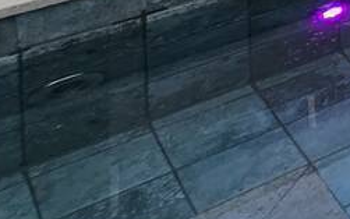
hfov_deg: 12.8
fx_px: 754
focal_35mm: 79
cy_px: -353
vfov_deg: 12.1
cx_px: 965
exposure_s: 1/173
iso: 50
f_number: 2.2
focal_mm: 2.2
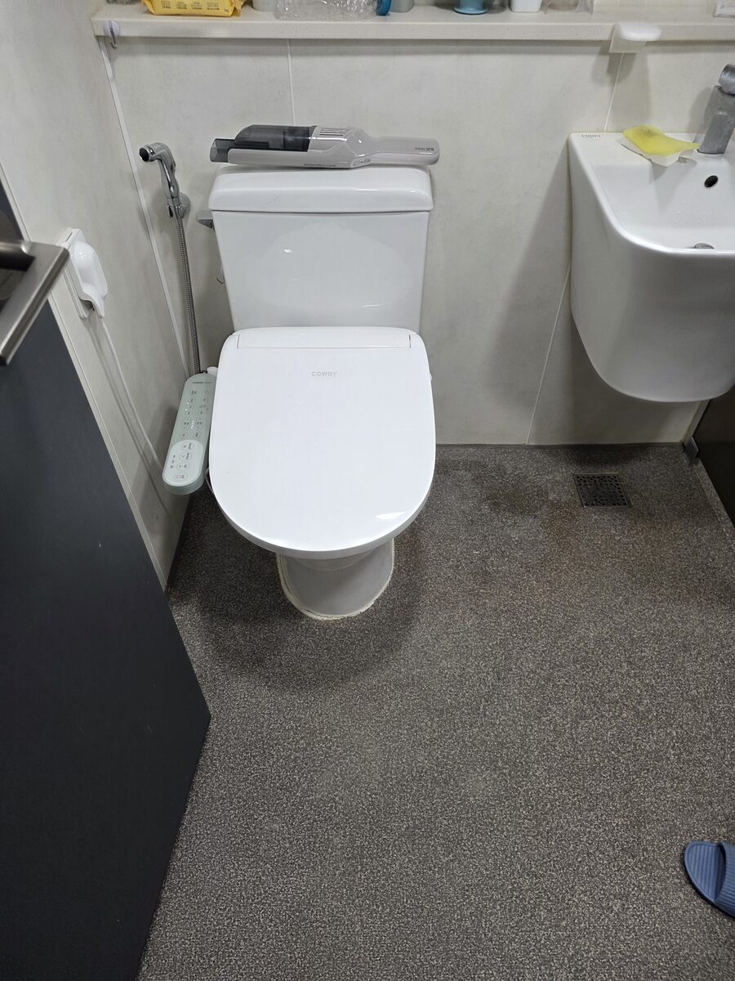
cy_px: 490
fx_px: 651
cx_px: 368
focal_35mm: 23
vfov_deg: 73.9
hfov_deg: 58.9
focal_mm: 6.25
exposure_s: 1/120
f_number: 1.7
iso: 250
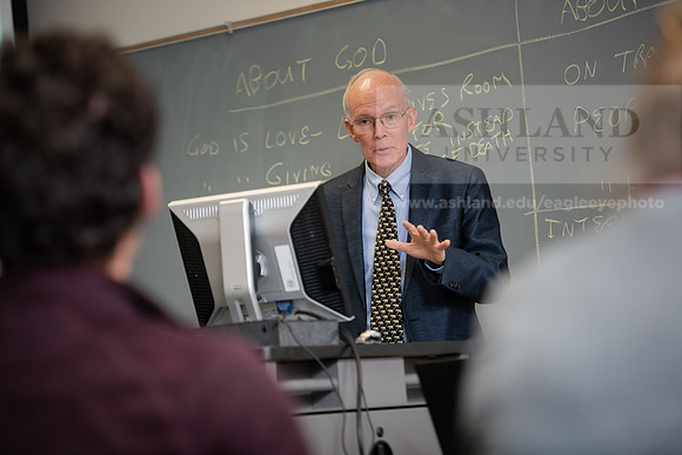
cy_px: 228
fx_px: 2198
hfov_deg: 17.6
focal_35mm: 116
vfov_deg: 11.8
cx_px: 341
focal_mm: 116
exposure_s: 1/200
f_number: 3.2
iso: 640
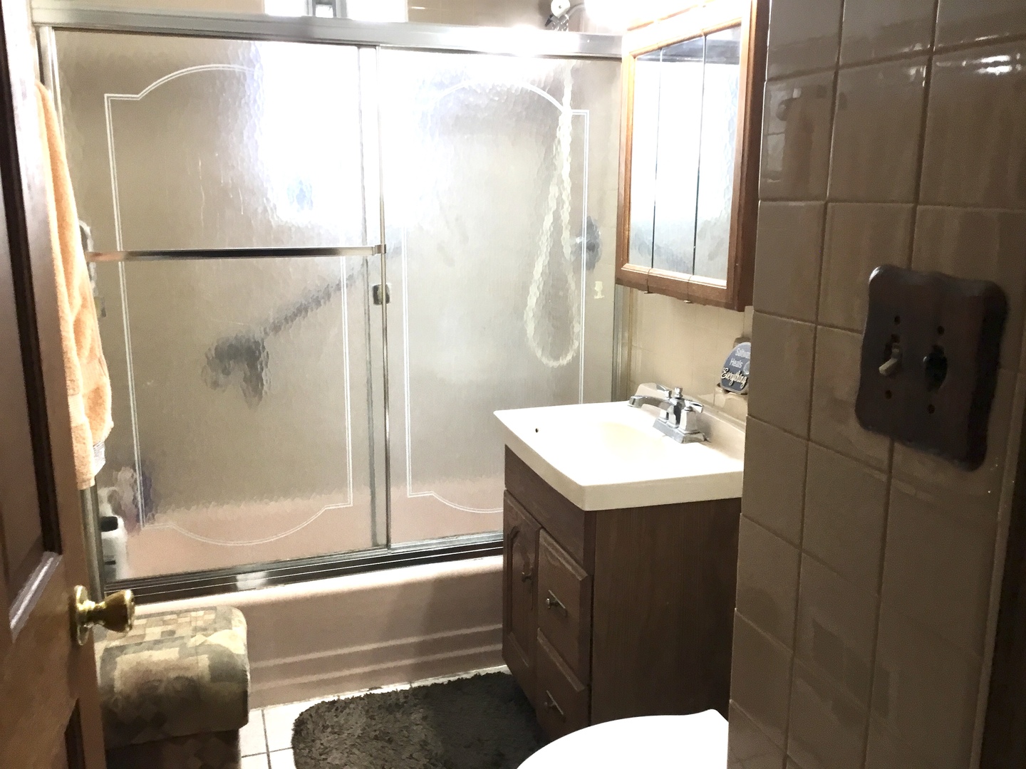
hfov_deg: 58.4
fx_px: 919
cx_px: 513
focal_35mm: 31
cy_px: 384
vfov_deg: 45.4
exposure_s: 1/30
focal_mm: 3.3
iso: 50
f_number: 2.4
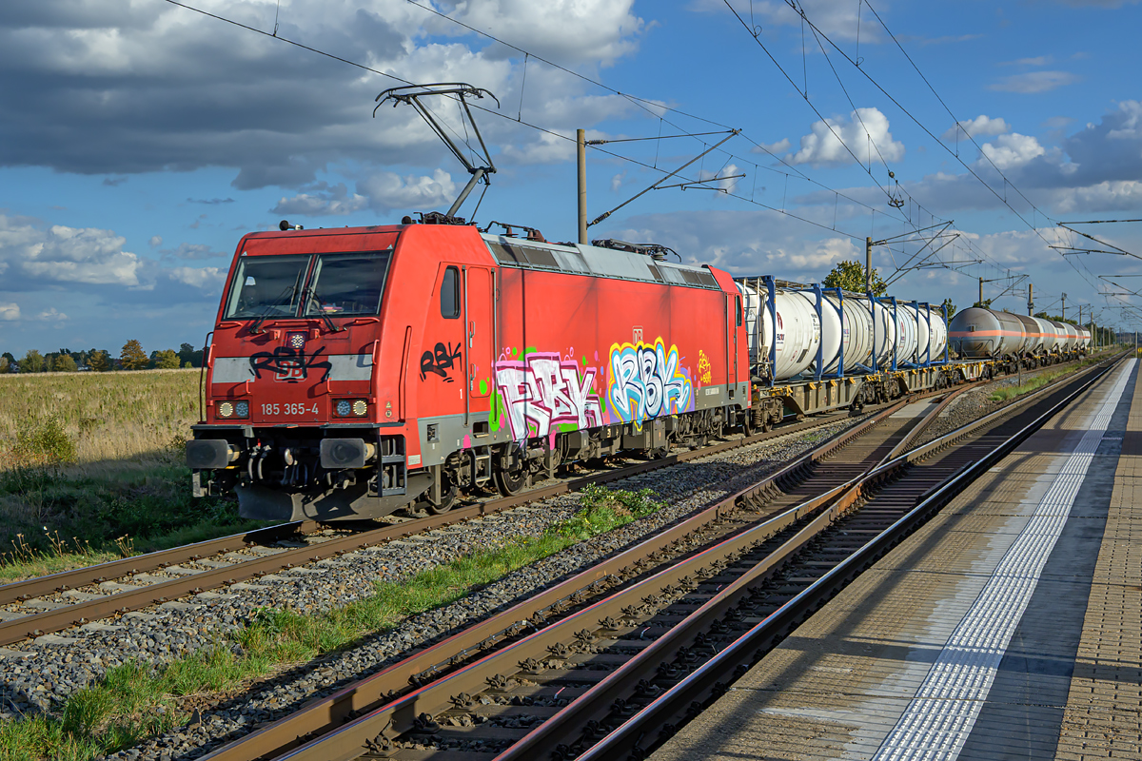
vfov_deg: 29.4
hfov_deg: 43.0
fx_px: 1451
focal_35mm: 46
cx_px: 571
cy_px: 380
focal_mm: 30.5
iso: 200
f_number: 8
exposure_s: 1/750
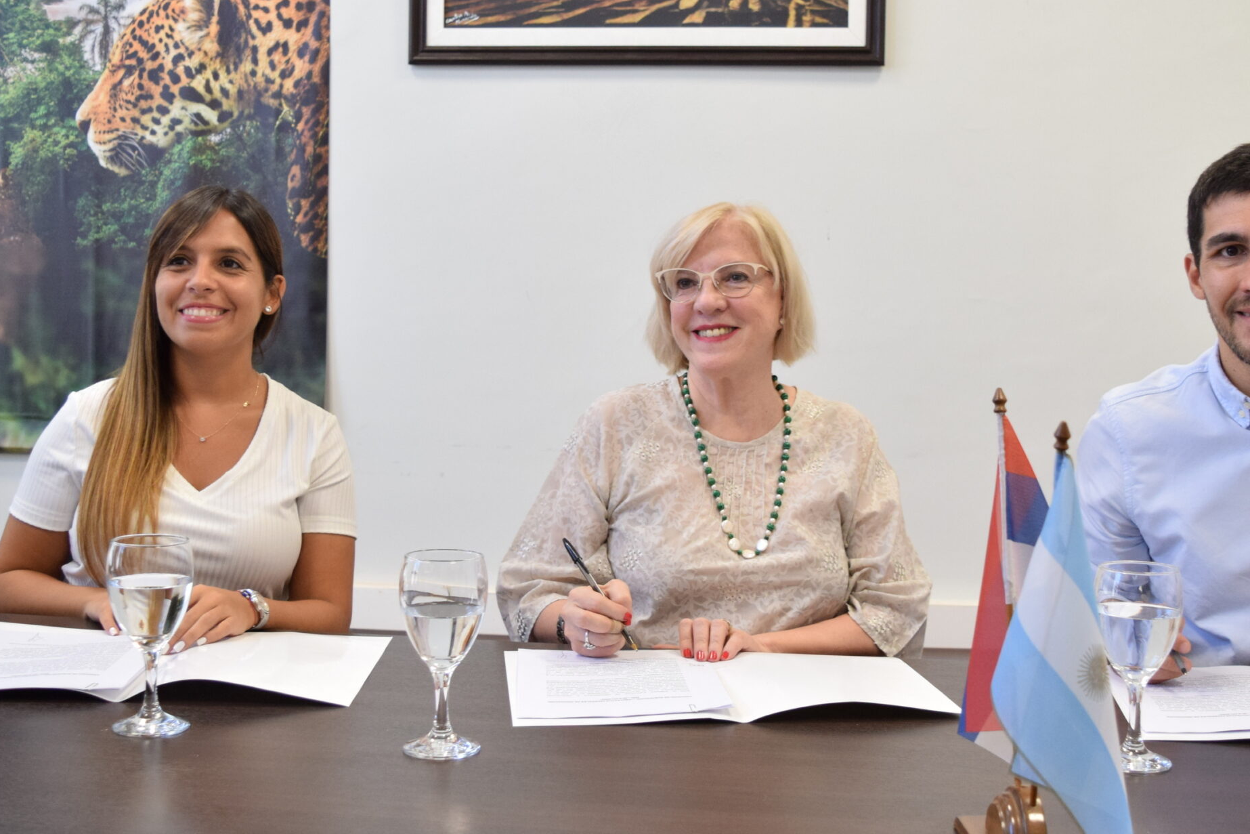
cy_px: 350
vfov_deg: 30.7
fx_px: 1517
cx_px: 687
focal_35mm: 44
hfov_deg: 44.7
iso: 1000
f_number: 3.8
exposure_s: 1/100
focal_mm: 21
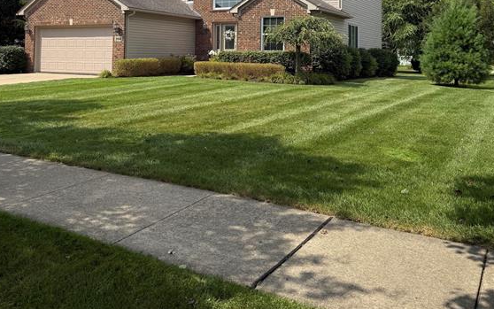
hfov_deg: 55.3
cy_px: 34
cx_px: 243
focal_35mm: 35
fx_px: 471
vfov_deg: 34.4
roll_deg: -0.4
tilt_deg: +1.8
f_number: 1.78
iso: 80
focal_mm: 6.76
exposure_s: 1/4975
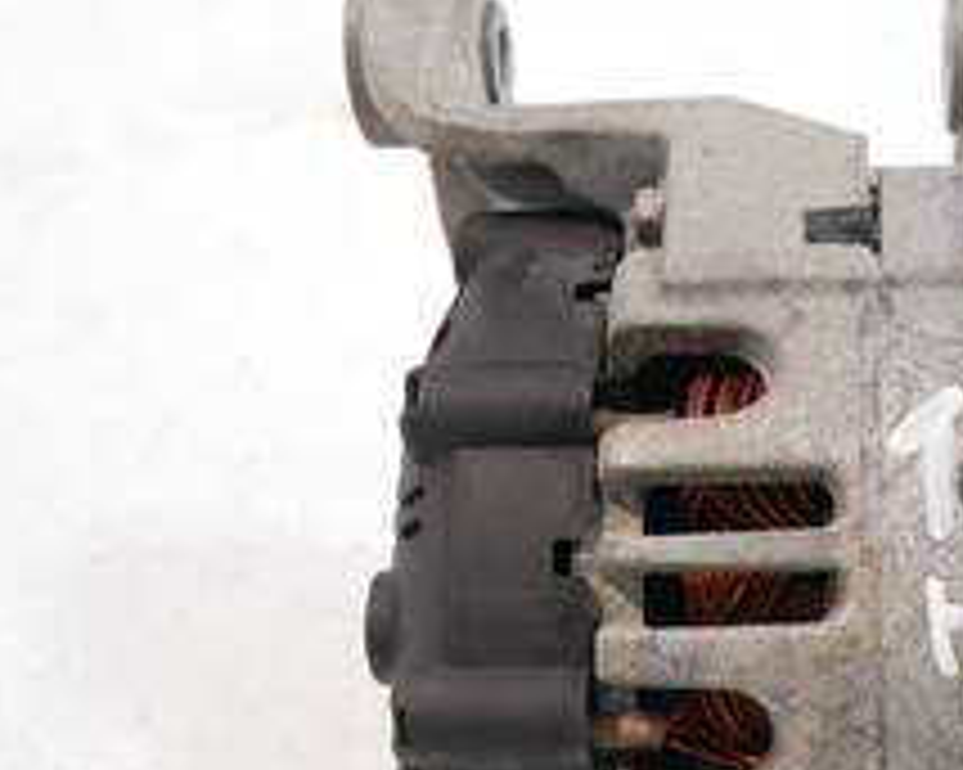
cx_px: 810
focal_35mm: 57
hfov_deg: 31.9
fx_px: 1624
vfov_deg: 26.4
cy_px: 554
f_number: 3.6
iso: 800
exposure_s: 1/60
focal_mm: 13
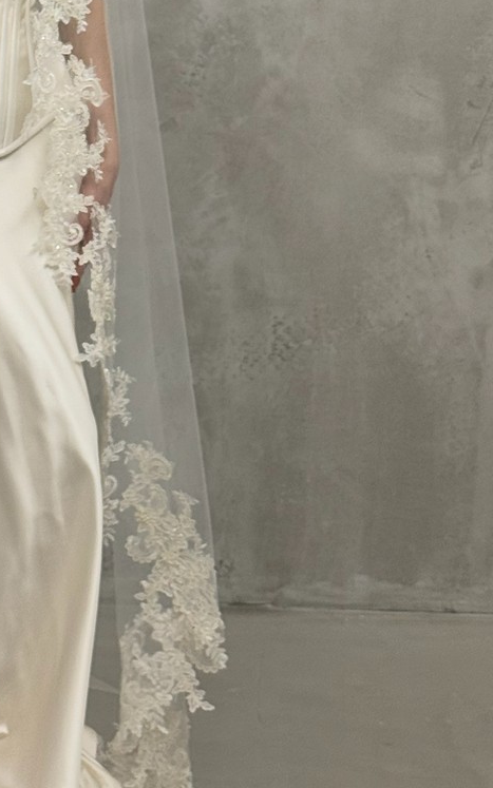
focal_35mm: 109
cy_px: 62
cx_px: -73
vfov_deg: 18.7
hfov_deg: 11.8
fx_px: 2343
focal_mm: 6.76
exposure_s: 1/60
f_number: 1.78
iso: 100
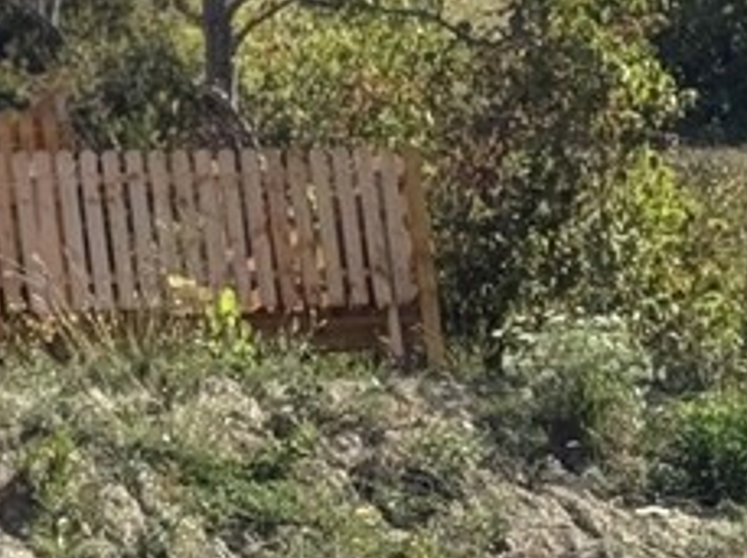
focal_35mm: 215
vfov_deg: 6.9
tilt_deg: +12.5
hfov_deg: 8.9
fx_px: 4632
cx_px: -571
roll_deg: +4.1
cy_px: 362
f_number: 1.78
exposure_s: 1/4098
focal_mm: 6.76
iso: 80
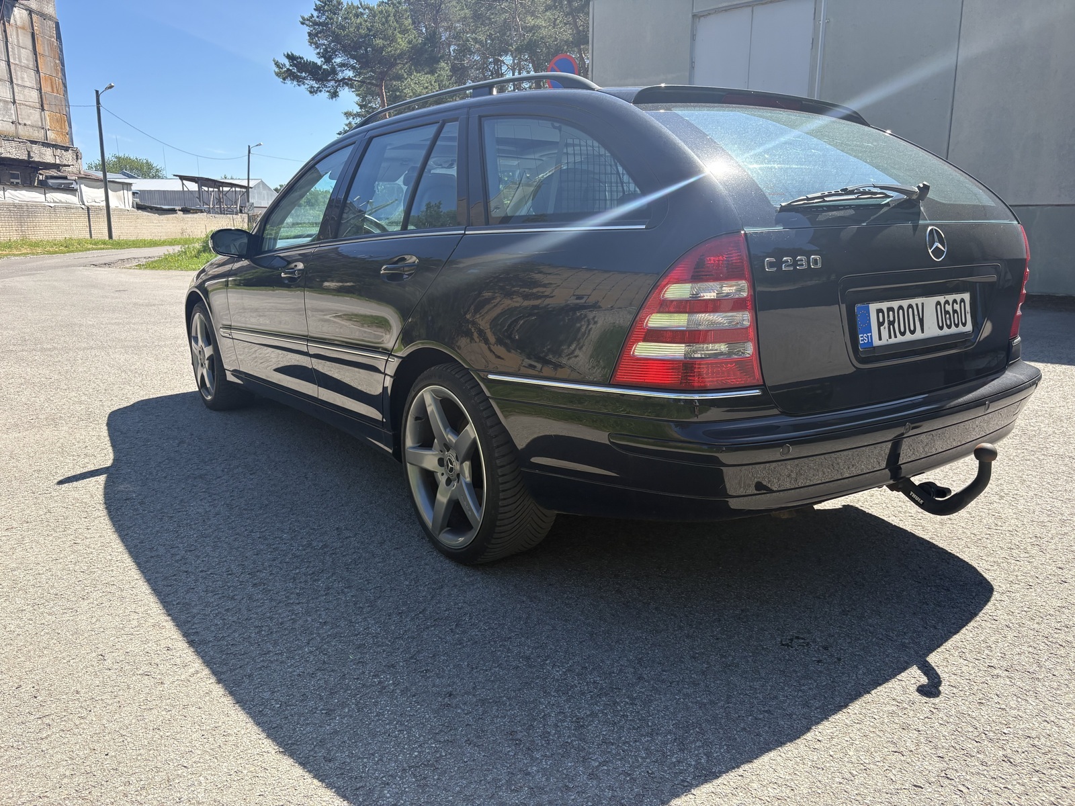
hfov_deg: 67.3
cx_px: 538
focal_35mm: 26
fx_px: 807
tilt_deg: -11.8
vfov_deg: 53.1
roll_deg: +1.4
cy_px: 403
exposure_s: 1/1517
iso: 64
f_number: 1.6
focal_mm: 5.96
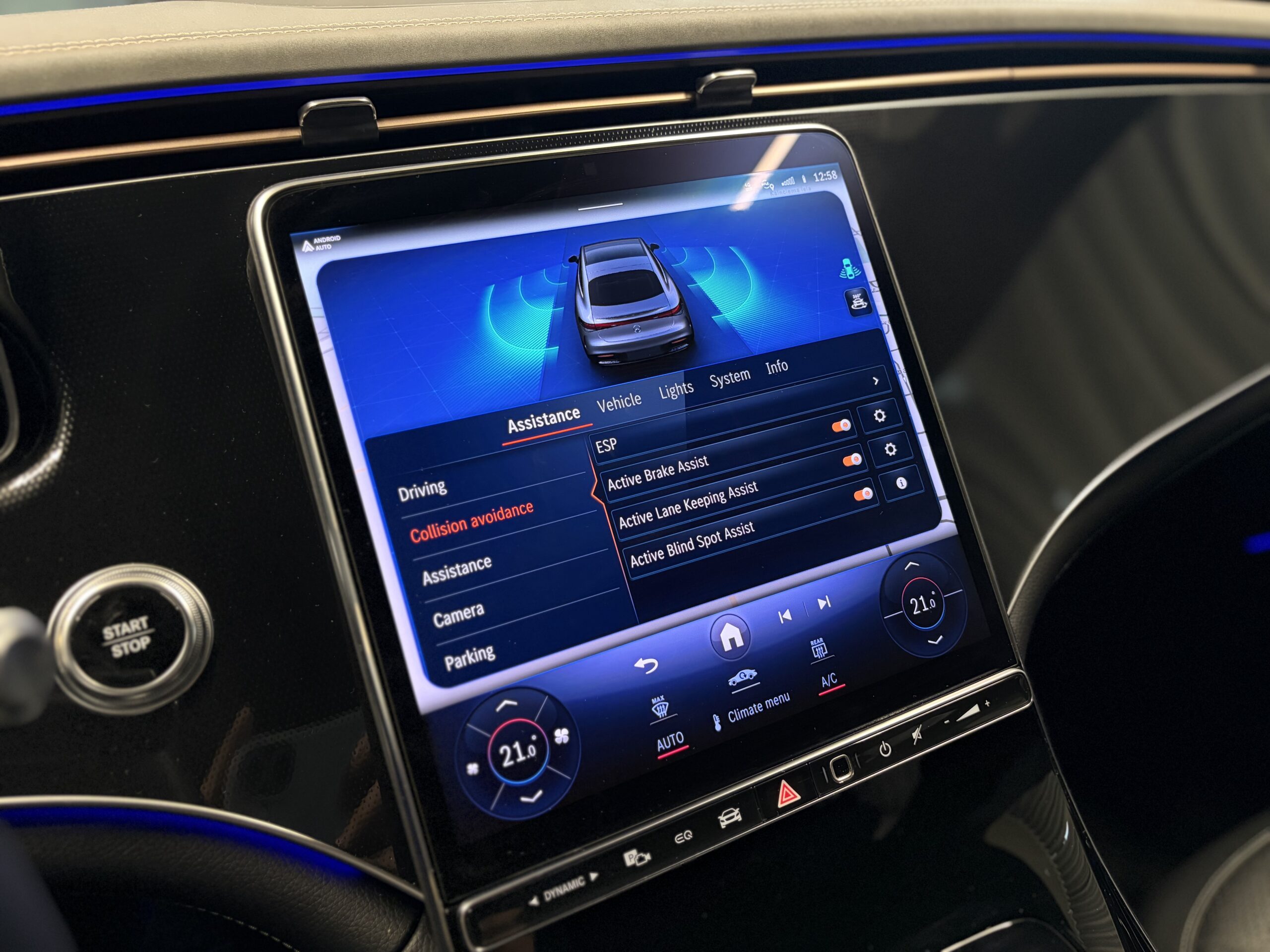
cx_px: 635
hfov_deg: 67.3
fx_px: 954
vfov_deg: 53.1
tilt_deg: -29.2
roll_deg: +0.0
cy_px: 476
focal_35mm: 26
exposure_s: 1/60
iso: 400
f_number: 1.6
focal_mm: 5.96
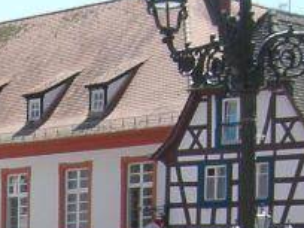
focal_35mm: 181
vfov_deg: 7.8
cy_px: 483
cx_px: -252
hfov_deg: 10.3
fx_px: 1590
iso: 64
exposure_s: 1/188
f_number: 5.4
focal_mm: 7.5
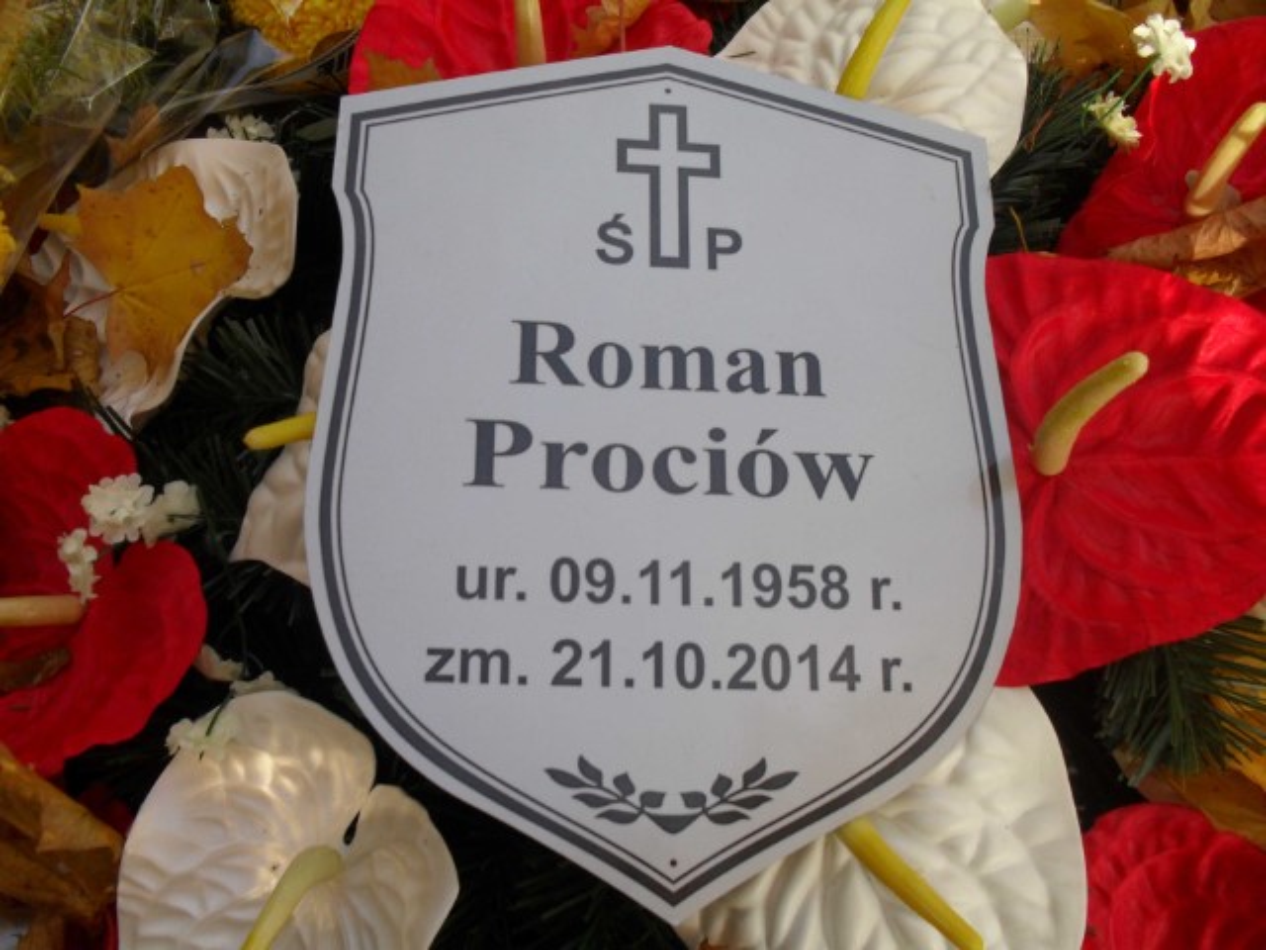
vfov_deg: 40.7
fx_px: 1280
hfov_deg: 52.6
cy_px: 475
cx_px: 633
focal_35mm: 35
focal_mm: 6.3
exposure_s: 1/180
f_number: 3.2
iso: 100
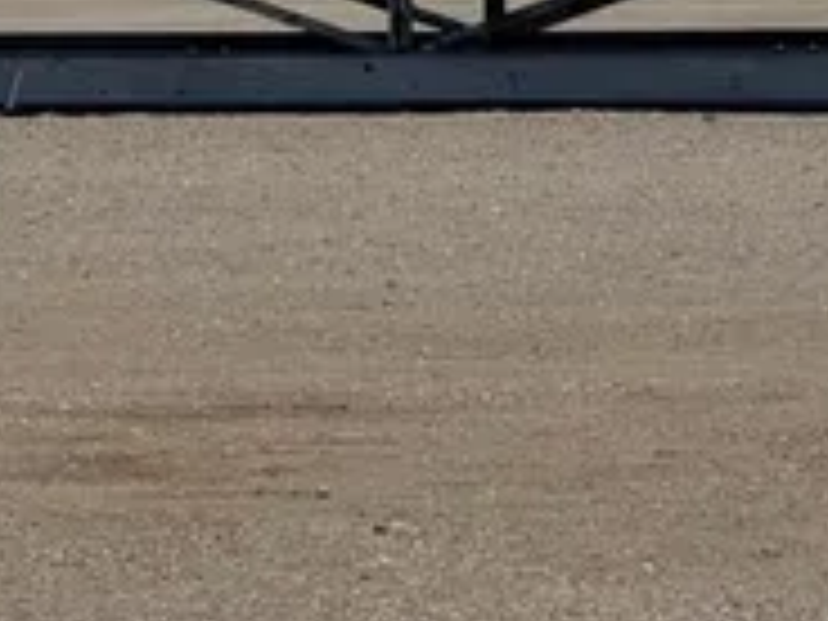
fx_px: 11721
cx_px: 396
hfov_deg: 4.0
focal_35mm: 490
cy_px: -443
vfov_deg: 3.0
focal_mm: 15.66
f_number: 2.8
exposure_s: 1/4651
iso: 50
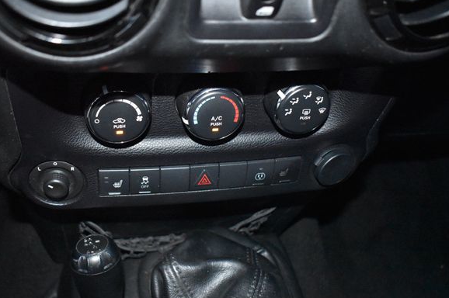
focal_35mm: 42
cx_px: 207
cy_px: 158
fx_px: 518
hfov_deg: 46.9
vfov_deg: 32.1
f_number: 4
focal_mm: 25
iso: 6400
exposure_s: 1/60
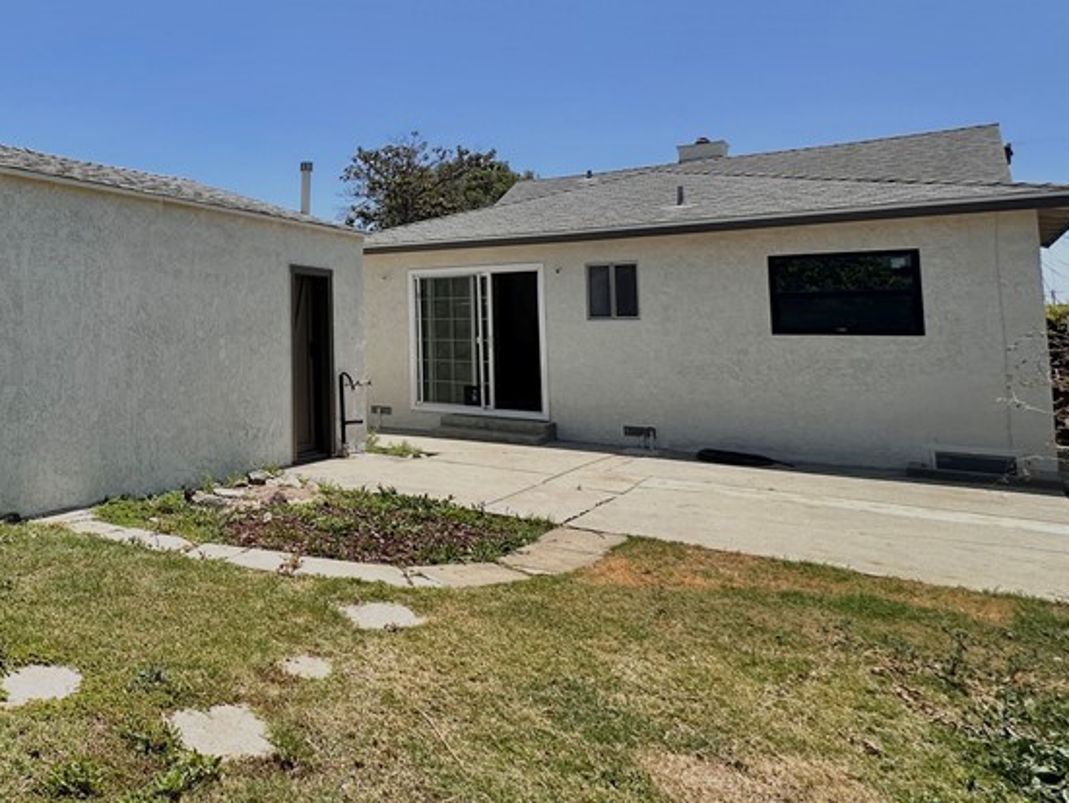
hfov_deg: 56.7
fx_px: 803
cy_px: 273
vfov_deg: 52.2
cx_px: 83
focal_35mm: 26
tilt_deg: +4.8
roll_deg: -0.8
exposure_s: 1/1916
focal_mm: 2.22
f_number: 2.2
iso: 50
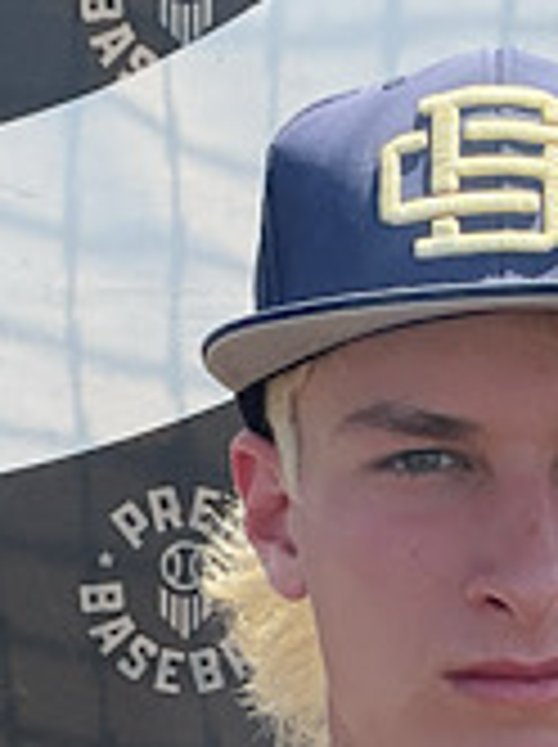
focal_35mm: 70
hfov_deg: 20.3
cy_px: 860
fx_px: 1508
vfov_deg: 25.4
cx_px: 558
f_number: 1.8
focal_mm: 3
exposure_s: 1/869
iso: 16
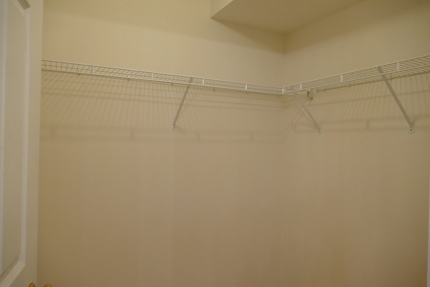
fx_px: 299
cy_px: 144
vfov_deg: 51.3
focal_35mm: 25
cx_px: 215
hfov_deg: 71.5
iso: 500
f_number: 2.8
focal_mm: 9.12
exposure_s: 1/60
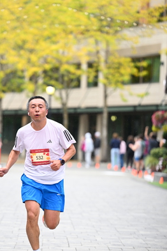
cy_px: 162
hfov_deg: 7.3
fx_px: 1315
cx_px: 53
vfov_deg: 10.9
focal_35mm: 189
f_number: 2.8
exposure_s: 1/1600
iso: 1250
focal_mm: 135
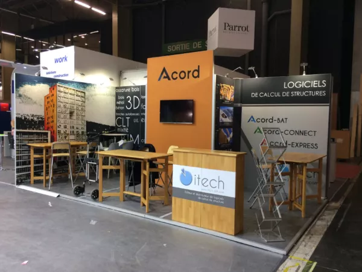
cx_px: 181
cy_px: 136
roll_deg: +0.9
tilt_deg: -2.0
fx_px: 303
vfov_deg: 48.2
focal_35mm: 29
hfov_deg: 61.7
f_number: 2.2
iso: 80
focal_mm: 4.15
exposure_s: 1/33
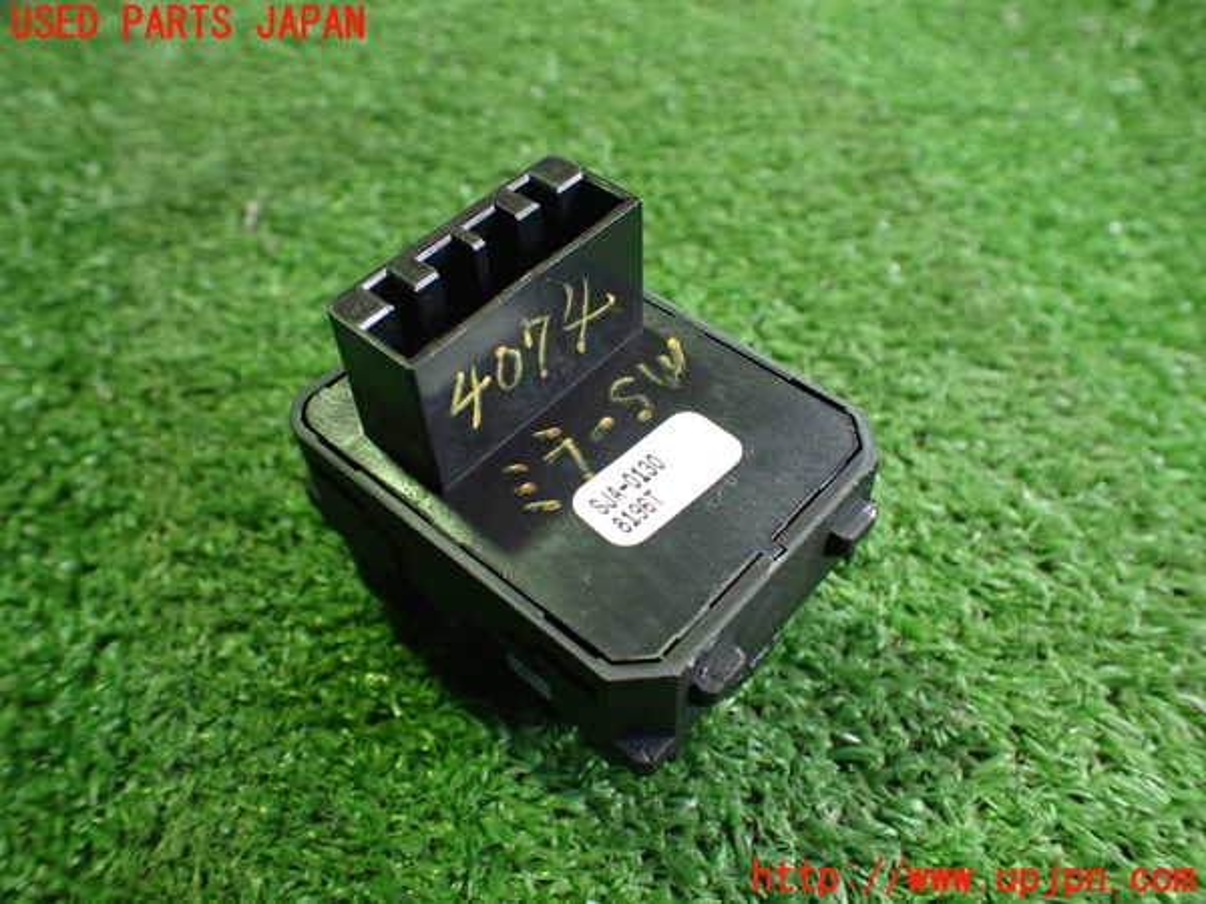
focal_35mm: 30
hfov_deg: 60.0
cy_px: 452
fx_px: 1045
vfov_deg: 46.8
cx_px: 603
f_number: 2.3
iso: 800
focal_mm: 5.4
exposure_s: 1/50
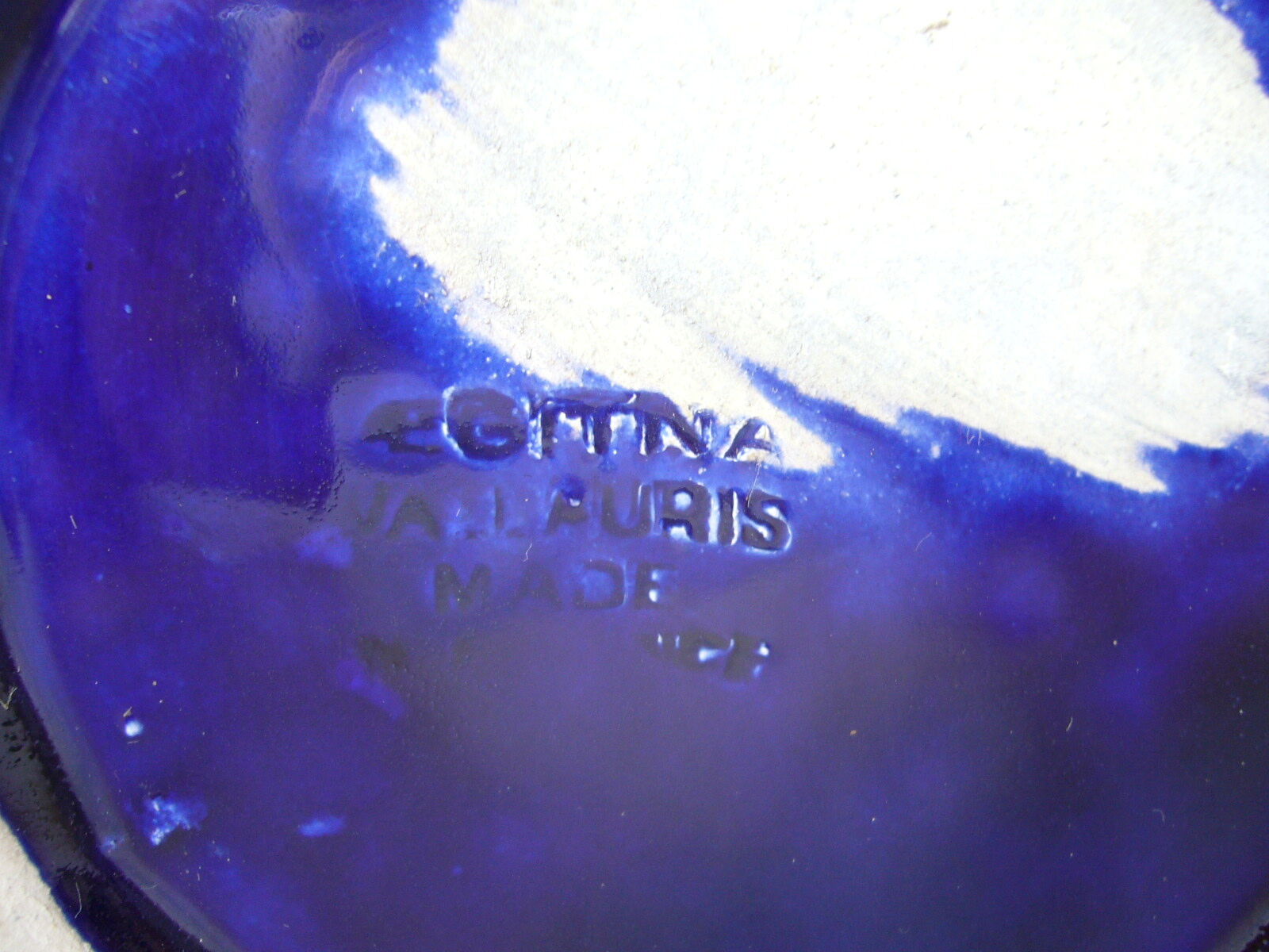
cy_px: 476
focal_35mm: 35
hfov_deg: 52.6
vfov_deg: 40.7
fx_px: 1283
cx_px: 634
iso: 100
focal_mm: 5.8
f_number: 2.8
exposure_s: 1/20
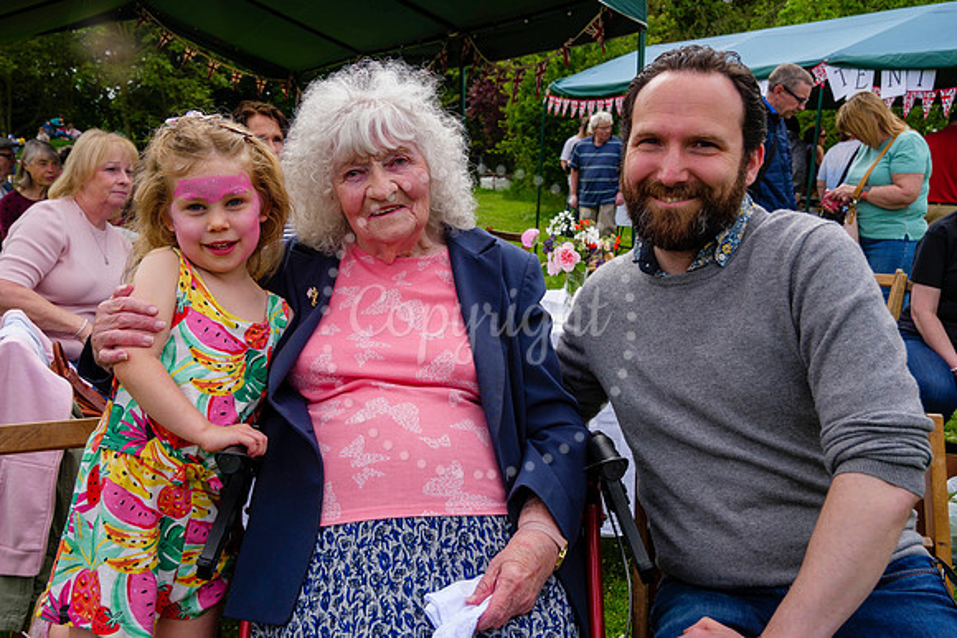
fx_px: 968
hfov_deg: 52.6
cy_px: 319
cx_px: 478
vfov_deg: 36.5
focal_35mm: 36
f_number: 5
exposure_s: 1/640
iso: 200
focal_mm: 17
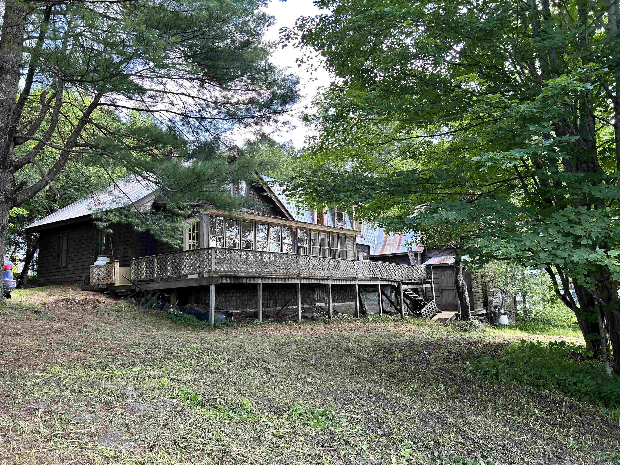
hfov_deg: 67.3
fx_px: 466
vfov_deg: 53.1
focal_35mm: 26
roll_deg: +2.3
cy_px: 232
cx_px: 310
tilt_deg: +8.0
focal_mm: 5.7
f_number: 1.5
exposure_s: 1/126
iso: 32
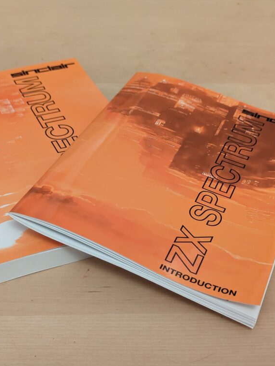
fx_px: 688
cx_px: 127
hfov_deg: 22.6
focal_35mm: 65
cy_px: 184
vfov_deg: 29.8
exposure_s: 1/33.3
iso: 307
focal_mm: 6.81
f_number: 1.85
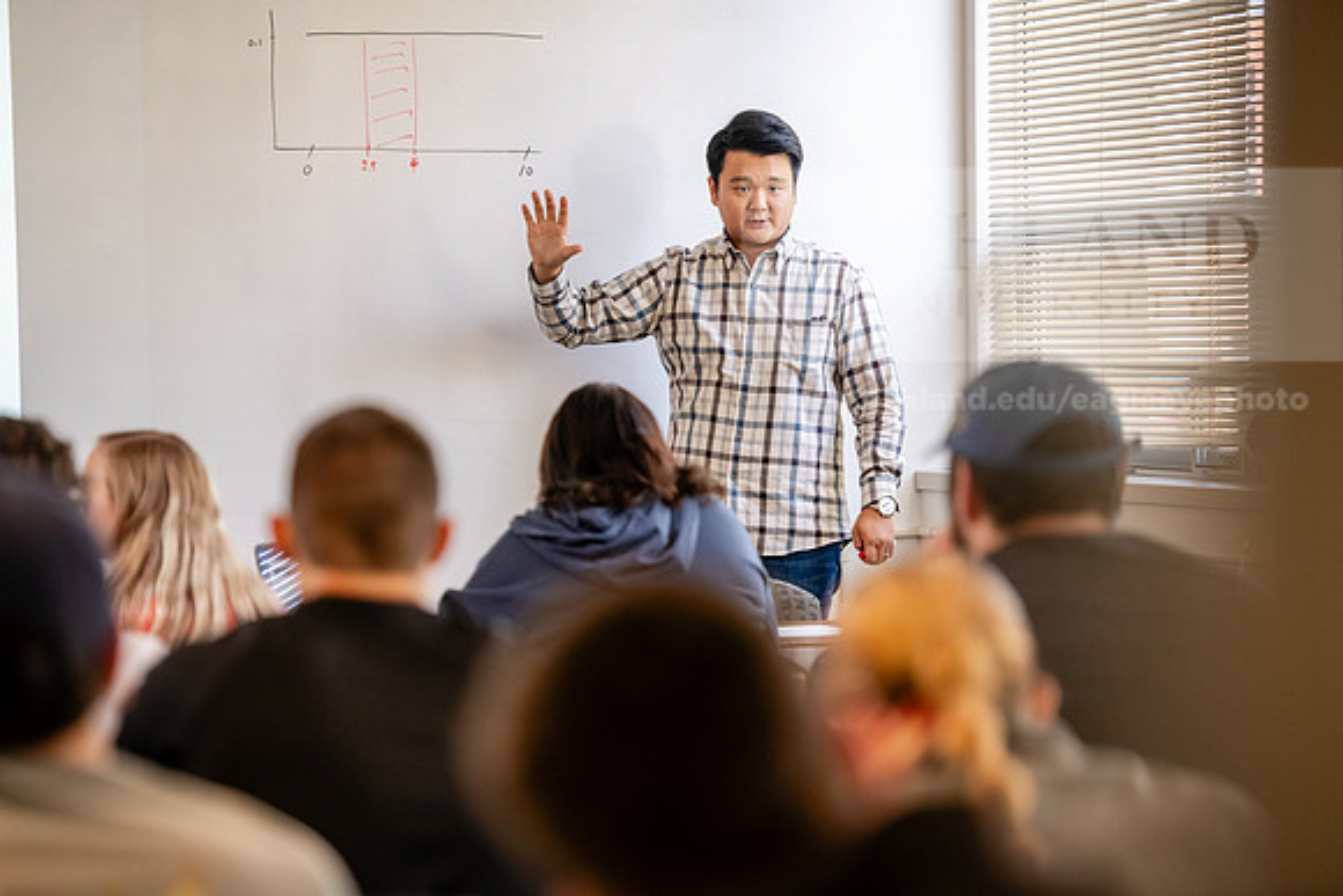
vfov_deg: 9.5
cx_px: 672
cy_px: 448
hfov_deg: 14.2
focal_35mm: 145
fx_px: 5410
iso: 1600
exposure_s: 1/200
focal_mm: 145
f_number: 3.5
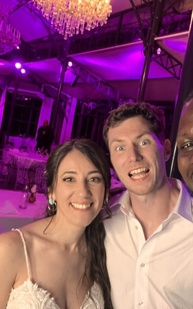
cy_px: 141
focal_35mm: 44
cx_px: 122
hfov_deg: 29.1
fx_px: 370
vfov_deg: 45.2
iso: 320
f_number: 2.2
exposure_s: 1/33
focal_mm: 2.71
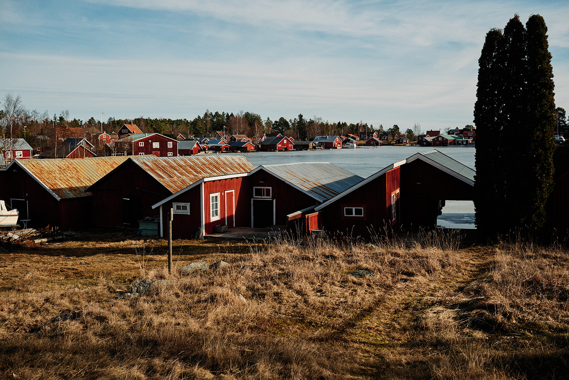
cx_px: 284
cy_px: 190
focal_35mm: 35
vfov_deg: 37.9
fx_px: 553
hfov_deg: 54.4
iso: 125
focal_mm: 23
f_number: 4
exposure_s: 1/1300
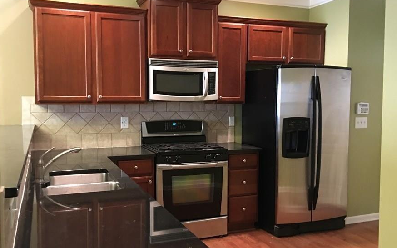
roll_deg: -0.4
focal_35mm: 36
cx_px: 186
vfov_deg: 35.3
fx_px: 389
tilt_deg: -3.1
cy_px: 124
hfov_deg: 54.0
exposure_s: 1/4
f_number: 2.2
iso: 80
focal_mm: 4.15
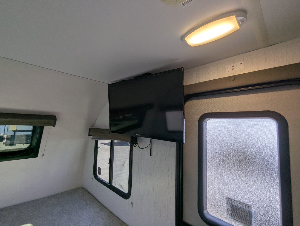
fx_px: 139
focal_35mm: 16
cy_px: 113
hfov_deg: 94.4
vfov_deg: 78.2
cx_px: 150
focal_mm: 2.35
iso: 40
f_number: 2.2
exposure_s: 1/208
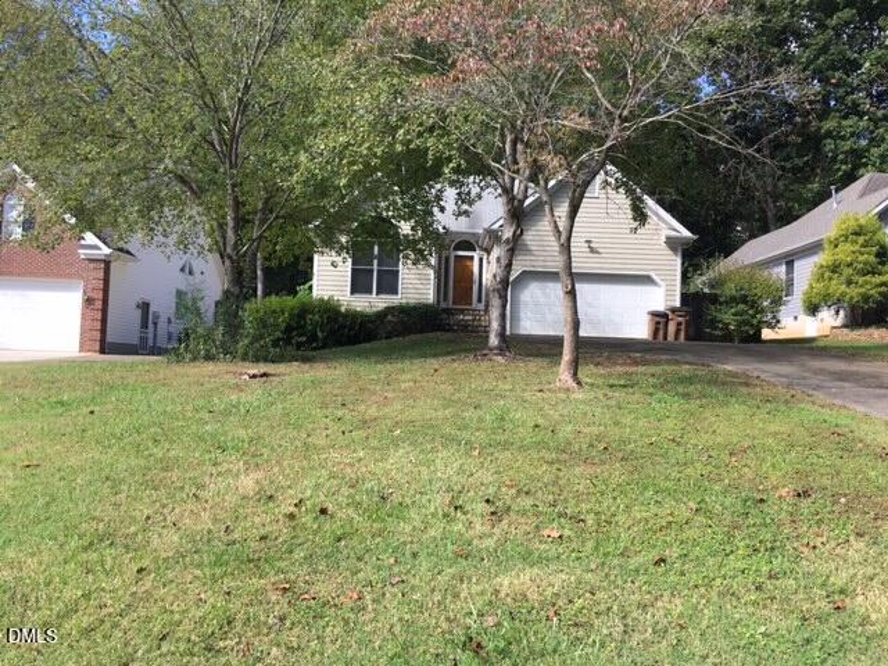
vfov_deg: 48.2
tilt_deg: +4.4
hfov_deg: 61.7
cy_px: 333
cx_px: 444
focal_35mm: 29
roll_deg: -3.3
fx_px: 744
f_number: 2.2
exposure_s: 1/407
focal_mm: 4.15
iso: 25
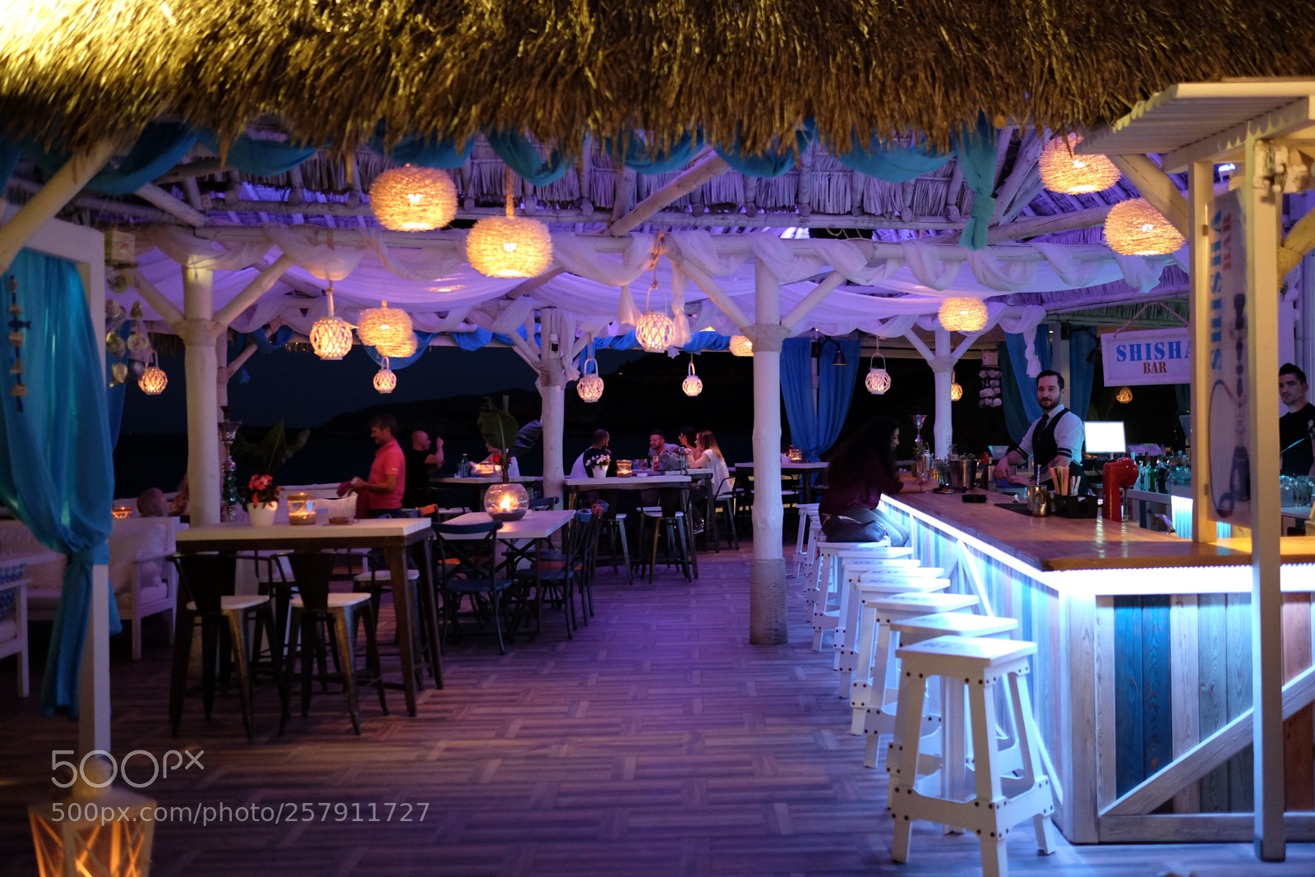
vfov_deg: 37.9
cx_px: 658
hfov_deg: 54.4
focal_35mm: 35
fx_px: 1278
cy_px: 438
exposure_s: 1/27
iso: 1600
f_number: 1.4
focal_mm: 23
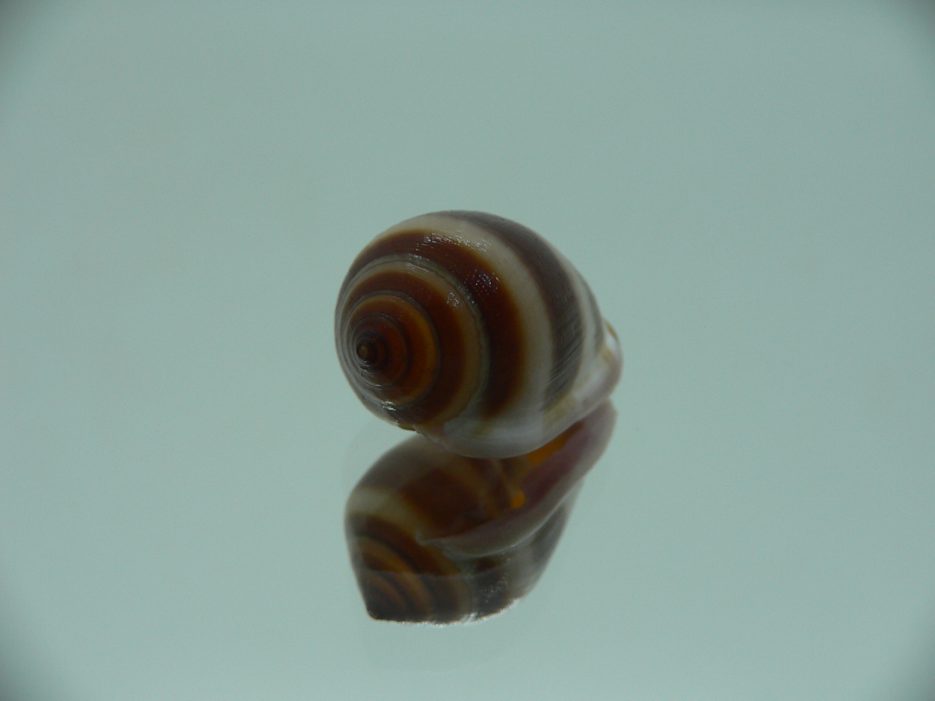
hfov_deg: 52.6
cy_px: 350
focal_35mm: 35
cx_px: 468
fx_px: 945
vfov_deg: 40.7
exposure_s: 1/60
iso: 80
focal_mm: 4.6
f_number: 2.8
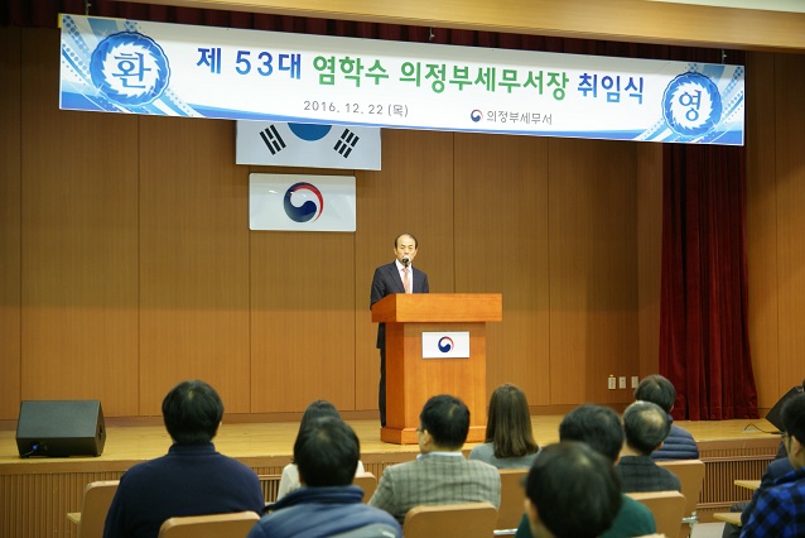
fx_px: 1678
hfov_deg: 27.0
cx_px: 402
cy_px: 269
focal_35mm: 75
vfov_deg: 18.2
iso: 400
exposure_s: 1/20
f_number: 2.8
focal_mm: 50
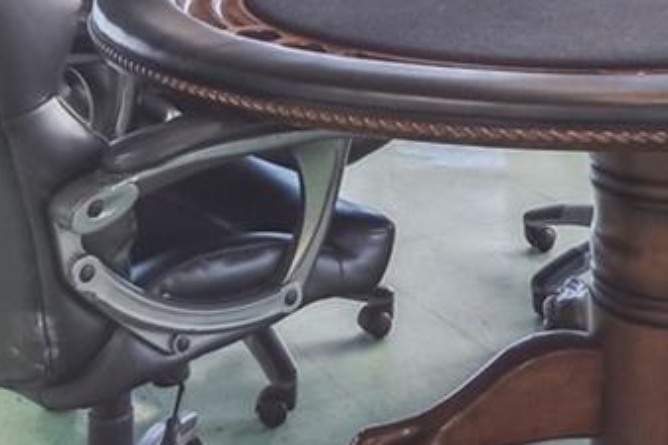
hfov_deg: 28.4
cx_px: 399
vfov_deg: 17.0
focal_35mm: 71
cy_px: -263
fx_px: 1317
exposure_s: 1/80
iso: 100
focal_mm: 10
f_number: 7.1
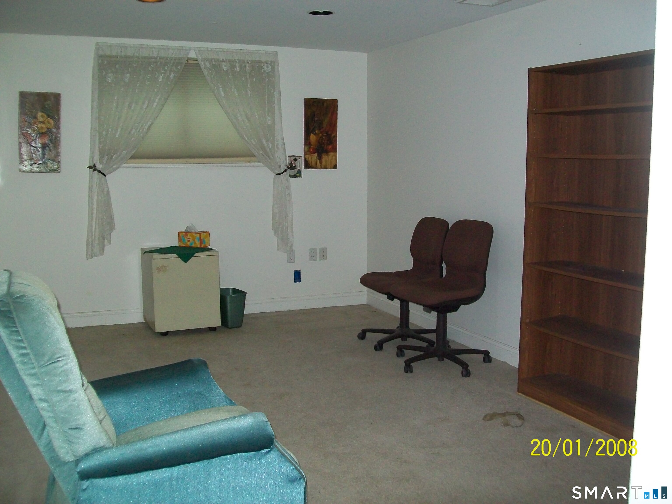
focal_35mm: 36
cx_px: 336
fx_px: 699
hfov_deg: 51.4
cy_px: 252
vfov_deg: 39.7
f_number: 2.7
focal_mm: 6
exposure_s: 1/60
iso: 160
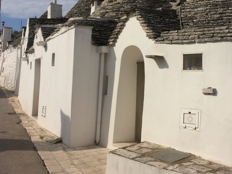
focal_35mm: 42
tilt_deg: +5.5
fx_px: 281
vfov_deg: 34.0
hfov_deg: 44.4
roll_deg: +0.8
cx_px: 145
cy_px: 55
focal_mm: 4.15
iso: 32
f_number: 2.2
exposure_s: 1/5882
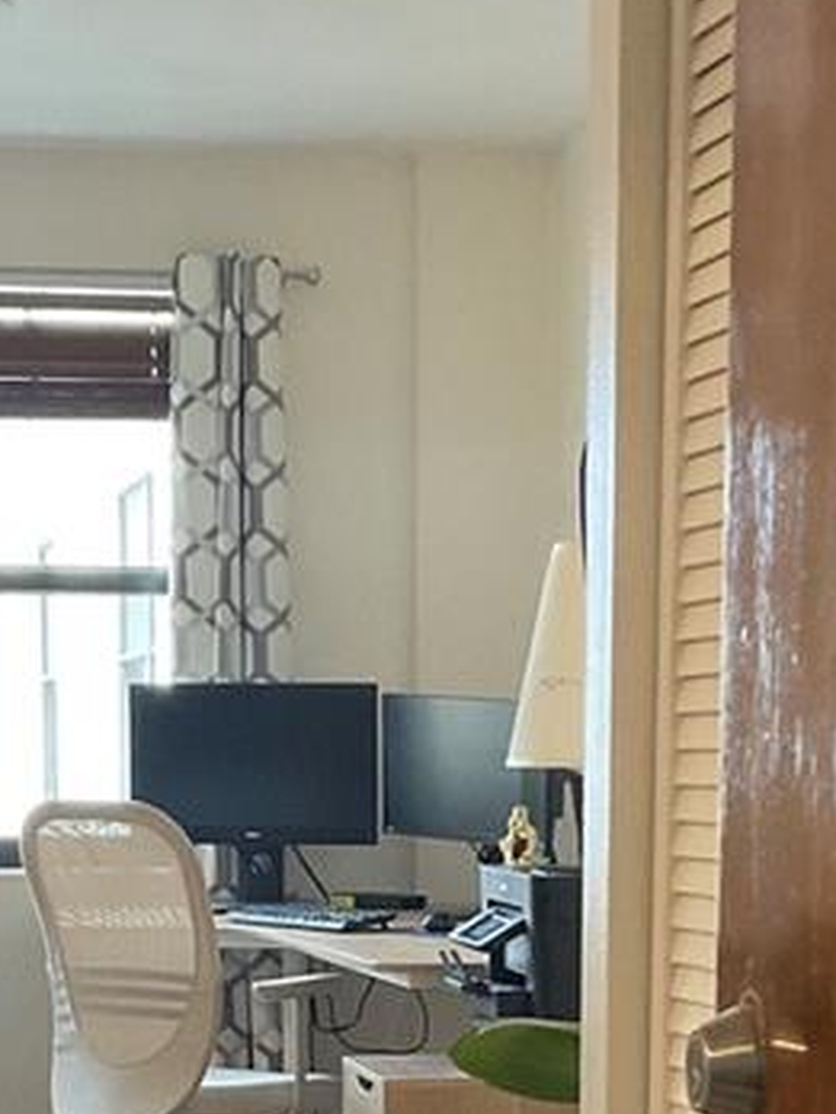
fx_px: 3220
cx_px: 311
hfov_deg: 14.8
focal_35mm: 100
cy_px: 1261
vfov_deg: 18.8
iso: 200
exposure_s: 1/60
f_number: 1.8
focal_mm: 3
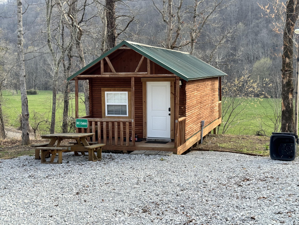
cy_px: 112
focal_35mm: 48
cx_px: 150
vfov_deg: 30.3
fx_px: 415
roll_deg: +0.7
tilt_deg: -6.2
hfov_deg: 39.7
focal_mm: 6.76
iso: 64
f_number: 1.78
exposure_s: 1/739
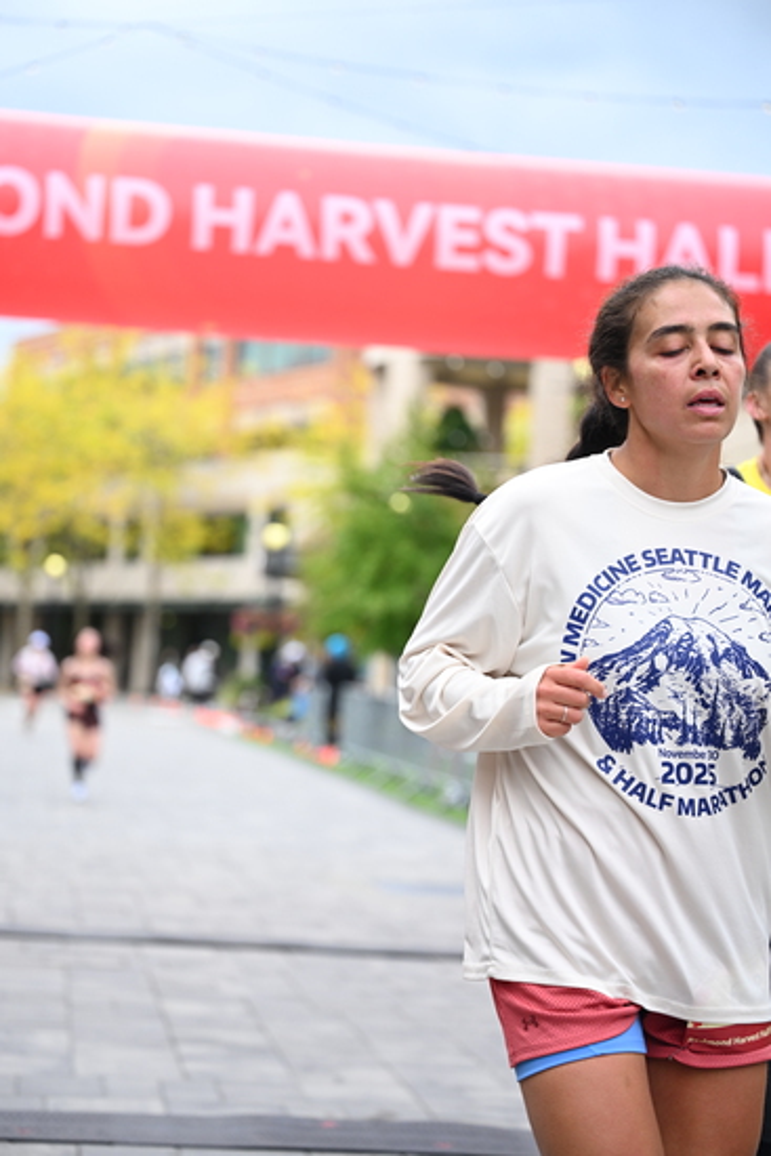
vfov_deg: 28.8
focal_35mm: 70
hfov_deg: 19.5
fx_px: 2247
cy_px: 578
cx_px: 386
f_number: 2.8
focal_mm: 70
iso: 640
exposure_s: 1/2000
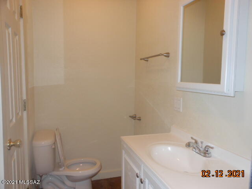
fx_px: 204
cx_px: 126
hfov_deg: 63.4
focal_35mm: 28
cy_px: 94
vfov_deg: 49.7
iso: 200
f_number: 3.7
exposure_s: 1/25
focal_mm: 5
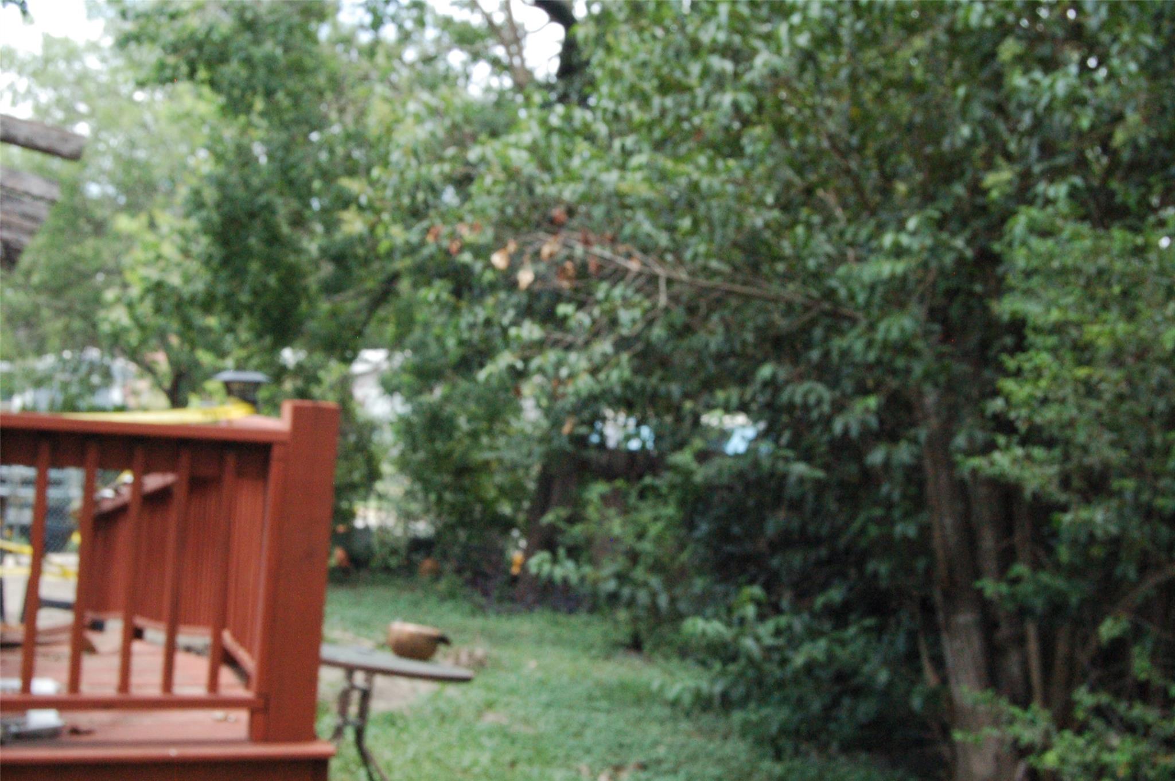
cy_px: 390
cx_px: 588
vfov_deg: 26.4
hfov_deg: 38.9
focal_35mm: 51
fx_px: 1663
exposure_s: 1/160
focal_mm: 34
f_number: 14
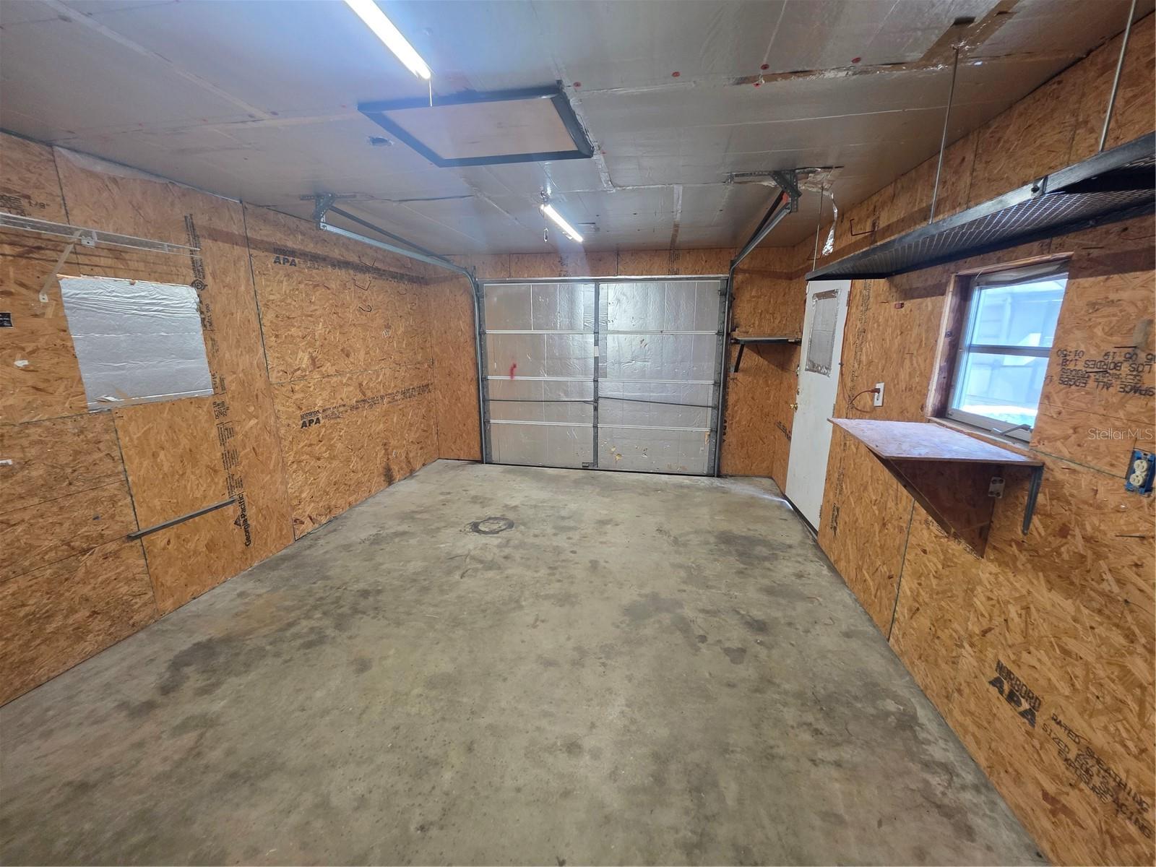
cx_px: 578
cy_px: 434
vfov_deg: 89.9
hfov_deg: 106.2
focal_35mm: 13
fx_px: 434
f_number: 1.9
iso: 200
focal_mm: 2.2
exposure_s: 1/120
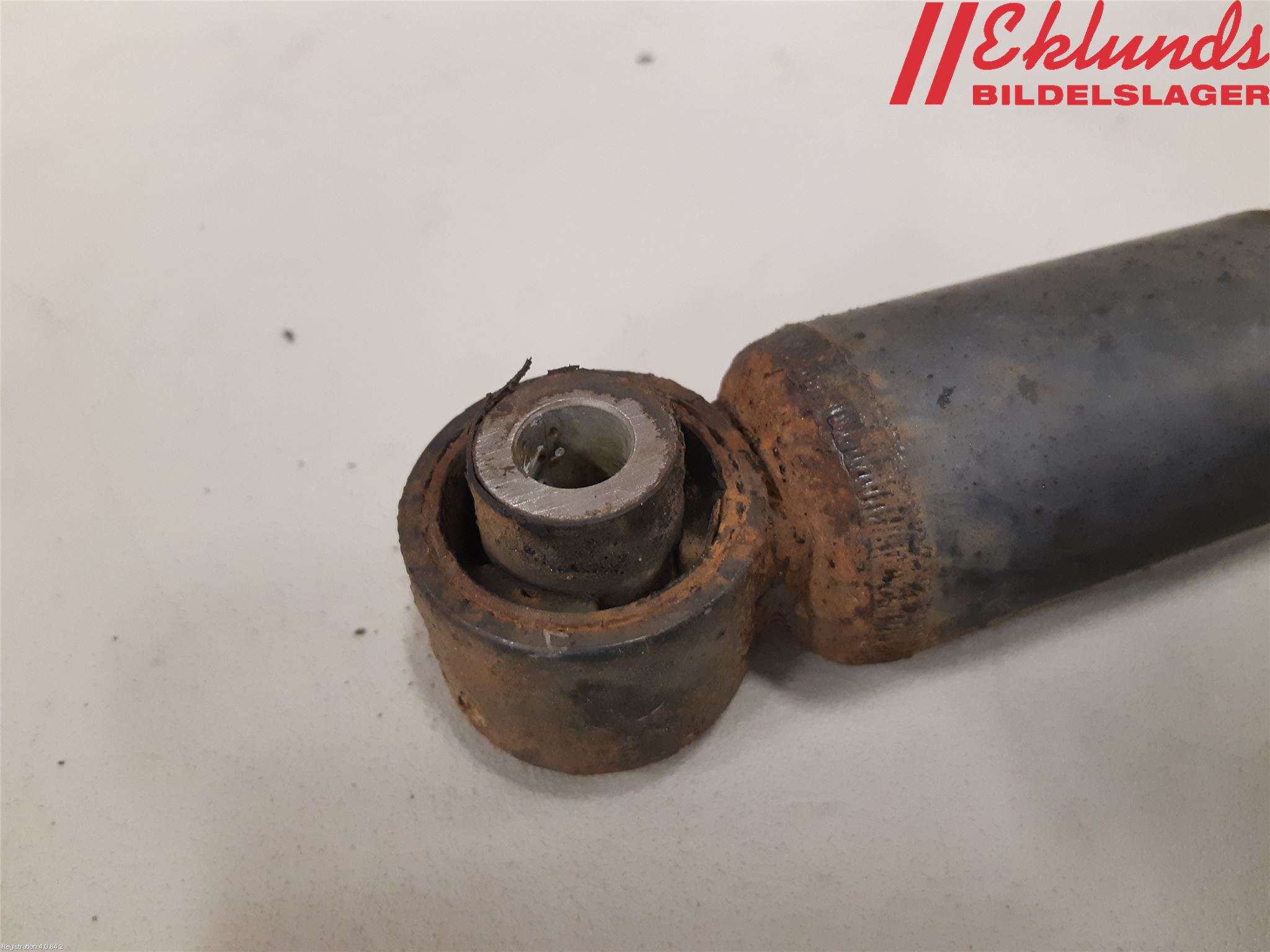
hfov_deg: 67.3
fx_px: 954
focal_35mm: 26
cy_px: 476
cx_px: 635
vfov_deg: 53.1
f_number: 1.7
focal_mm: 3.93
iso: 250
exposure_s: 1/50
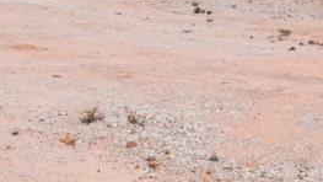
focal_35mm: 86
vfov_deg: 12.8
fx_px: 737
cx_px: 333
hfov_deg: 23.6
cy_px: -140
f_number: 11
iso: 200
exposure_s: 1/500
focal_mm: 18
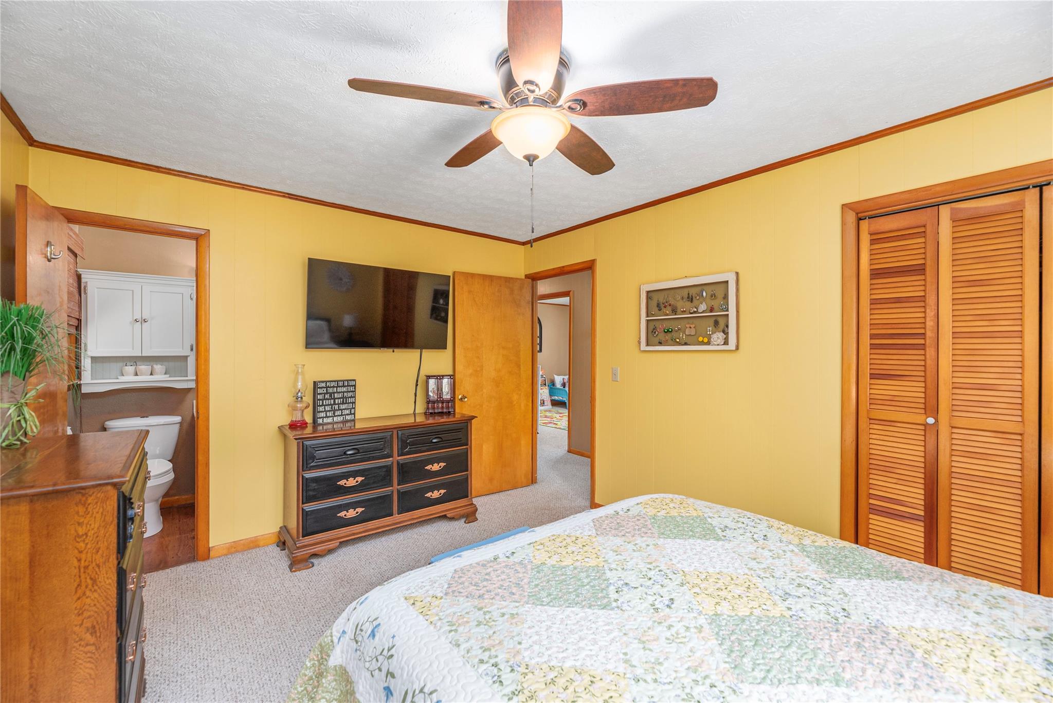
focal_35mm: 14
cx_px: 526
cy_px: 352
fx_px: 410
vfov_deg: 81.3
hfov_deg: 104.2
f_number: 8
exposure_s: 1/100
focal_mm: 14
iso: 320
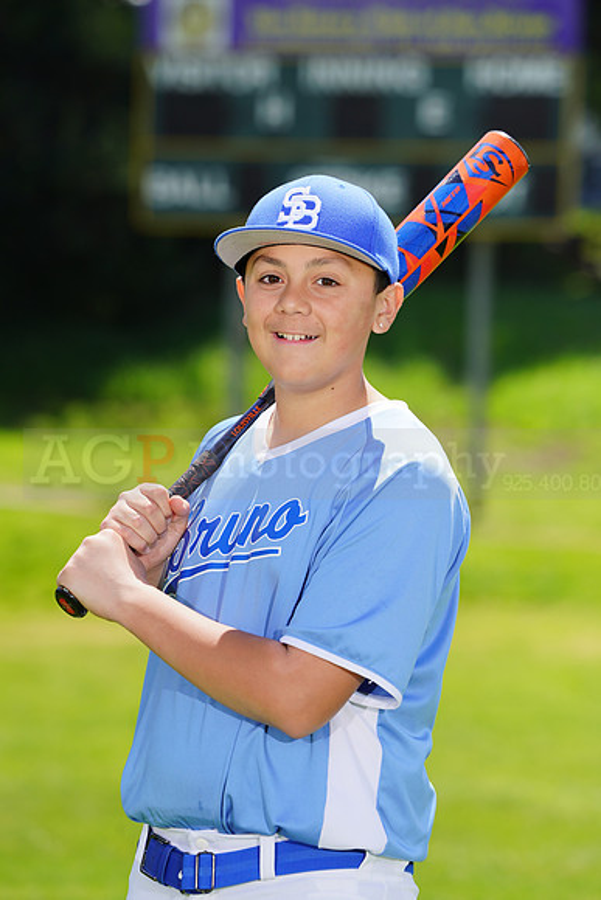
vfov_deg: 7.2
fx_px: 7132
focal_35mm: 285
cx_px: 300
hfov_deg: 4.8
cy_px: 450
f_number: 8
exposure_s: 1/250
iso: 100
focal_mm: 285
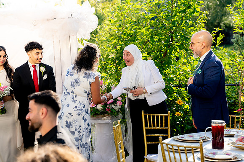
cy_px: 81
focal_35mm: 70
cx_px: 122
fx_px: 475
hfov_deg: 28.8
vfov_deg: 19.5
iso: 200
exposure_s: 1/640
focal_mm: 70
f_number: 3.5
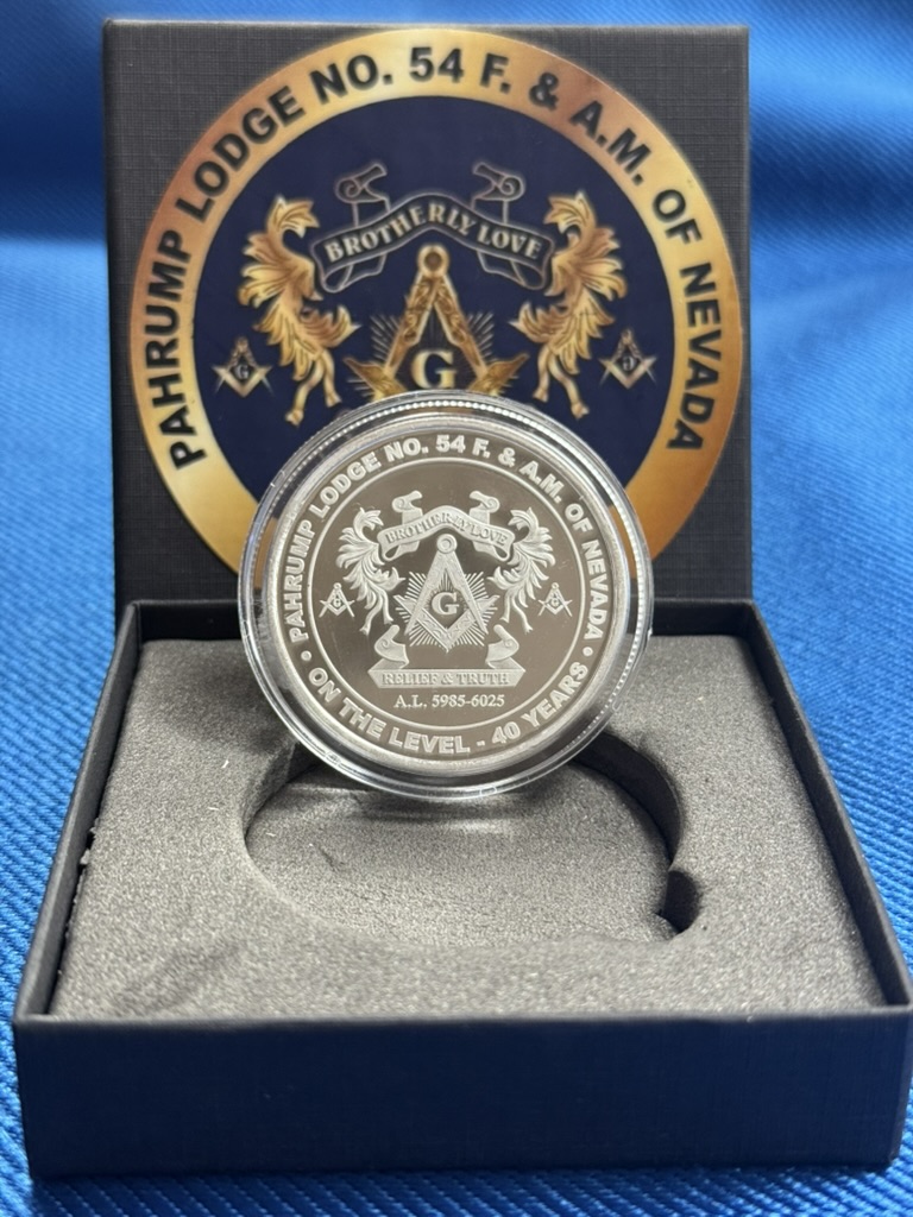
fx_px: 1688
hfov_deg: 30.3
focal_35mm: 48
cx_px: 456
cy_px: 608
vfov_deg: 39.7
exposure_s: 1/60
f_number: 1.78
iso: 160
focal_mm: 6.76
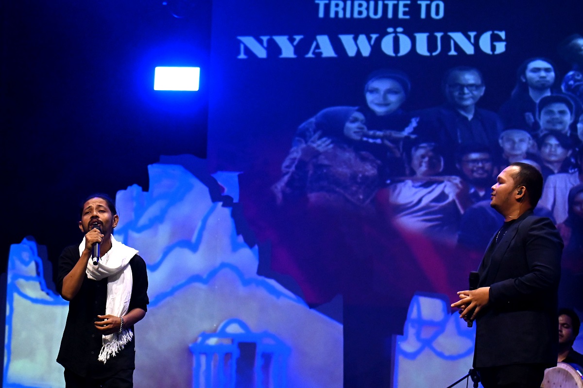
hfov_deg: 11.4
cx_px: 292
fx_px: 2915
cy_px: 194
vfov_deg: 7.6
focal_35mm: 180
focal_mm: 120
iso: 6400
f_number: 4
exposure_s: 1/320
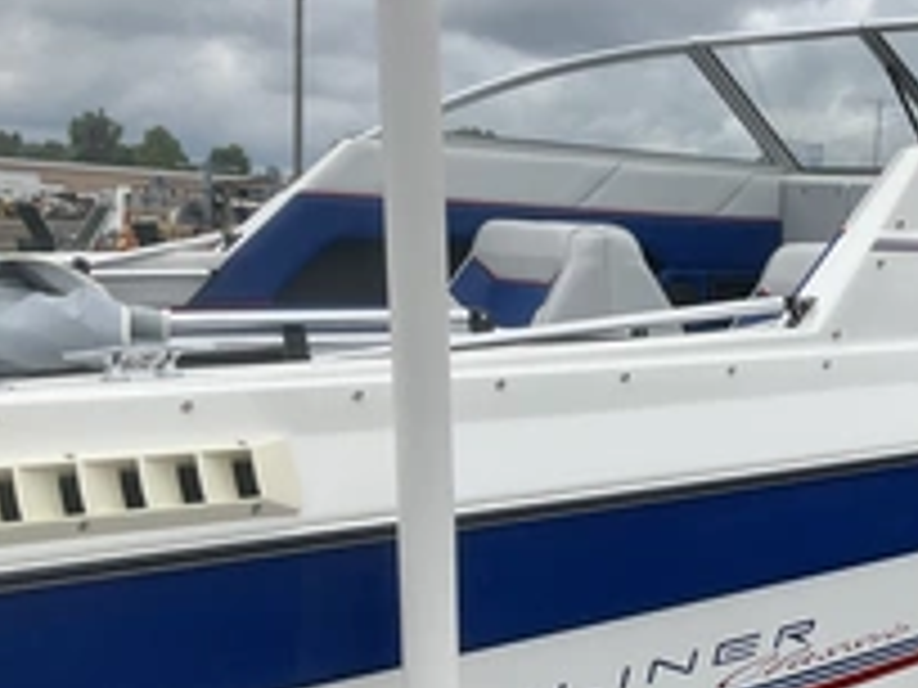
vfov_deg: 25.4
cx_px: 806
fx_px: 1512
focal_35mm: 57
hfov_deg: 32.3
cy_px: 513
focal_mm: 3
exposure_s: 1/1577
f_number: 1.8
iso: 25
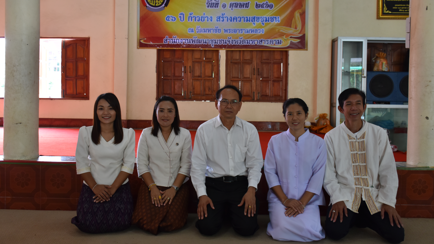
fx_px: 403
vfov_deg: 33.7
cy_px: 109
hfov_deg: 56.6
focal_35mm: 35
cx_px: 218
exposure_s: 1/60
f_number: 4
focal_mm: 22
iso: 500
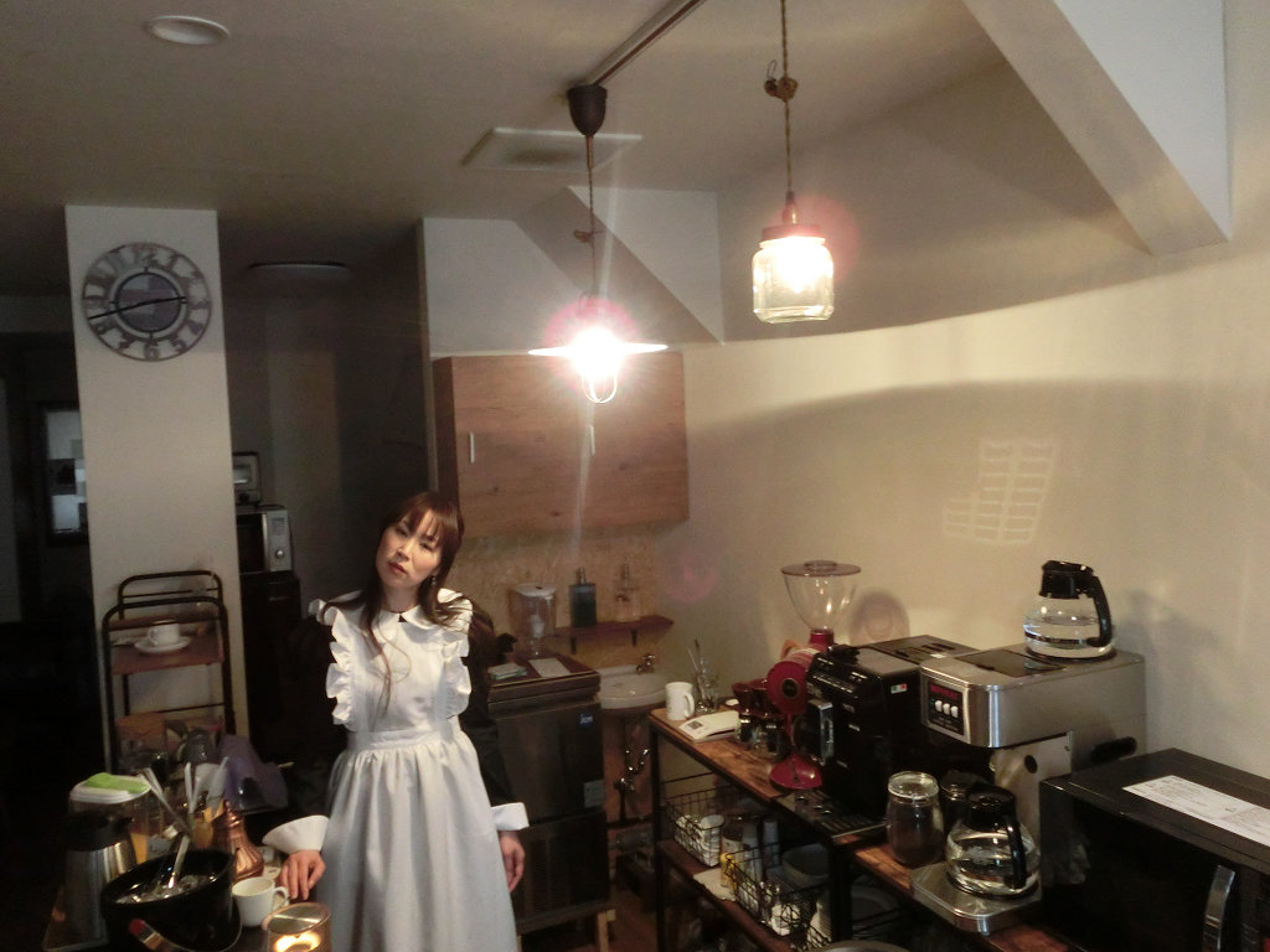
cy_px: 476
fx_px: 1027
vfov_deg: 49.7
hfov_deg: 63.4
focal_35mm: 28
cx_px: 635
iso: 800
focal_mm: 5
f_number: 3
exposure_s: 1/30
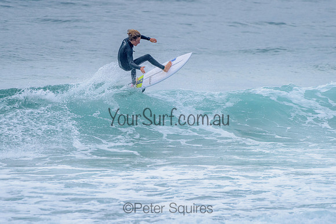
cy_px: 108
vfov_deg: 2.2
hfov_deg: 3.4
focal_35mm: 613
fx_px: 5721
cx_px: 162
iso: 1400
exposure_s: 1/2000
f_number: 5.6
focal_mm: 500
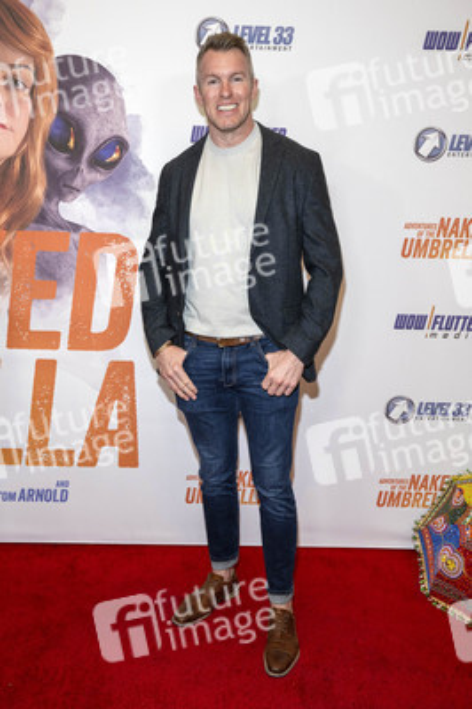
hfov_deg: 41.6
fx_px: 621
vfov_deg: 59.5
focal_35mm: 32
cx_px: 236
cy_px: 354
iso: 800
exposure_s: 1/200
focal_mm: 31.5
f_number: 5.6
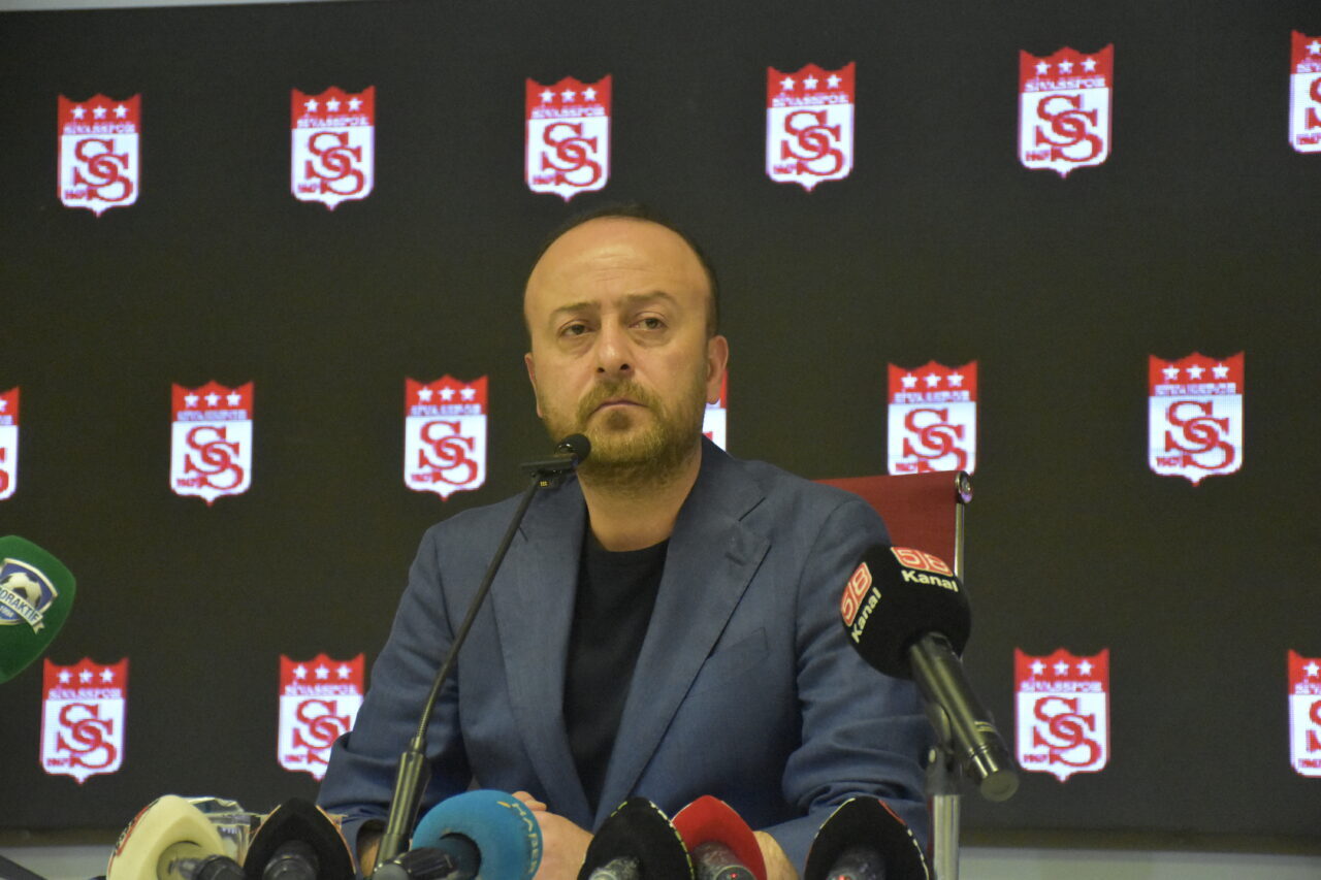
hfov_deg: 18.2
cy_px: 440
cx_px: 660
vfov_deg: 12.2
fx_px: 4127
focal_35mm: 112
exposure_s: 1/250
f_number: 5
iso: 10000
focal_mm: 75
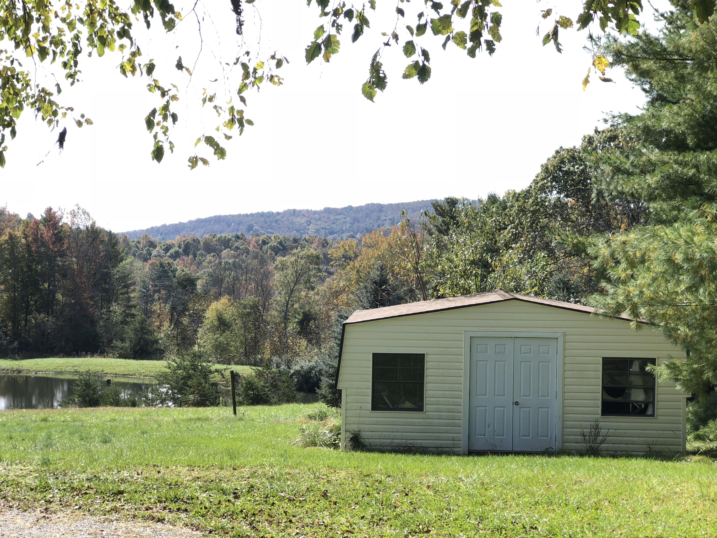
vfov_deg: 25.7
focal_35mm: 57
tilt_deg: -2.3
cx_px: 358
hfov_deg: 33.8
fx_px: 1181
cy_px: 269
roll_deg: -0.3
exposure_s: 1/185
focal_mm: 6.6
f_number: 2.8
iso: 20
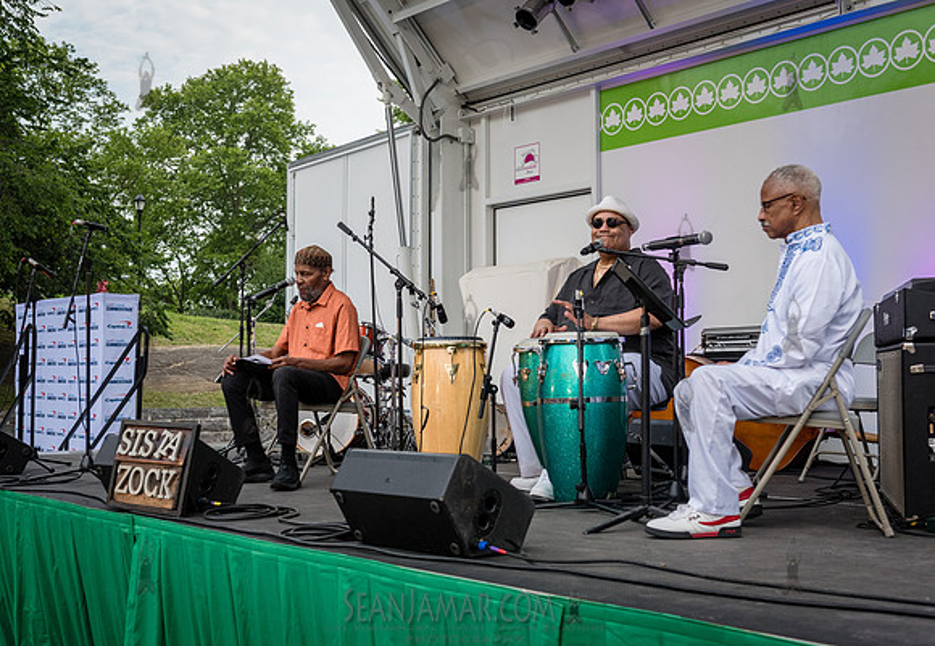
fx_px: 1232
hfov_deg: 41.5
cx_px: 432
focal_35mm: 47
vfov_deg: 29.4
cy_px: 336
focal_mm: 44
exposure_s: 1/800
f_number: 4.5
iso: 1000
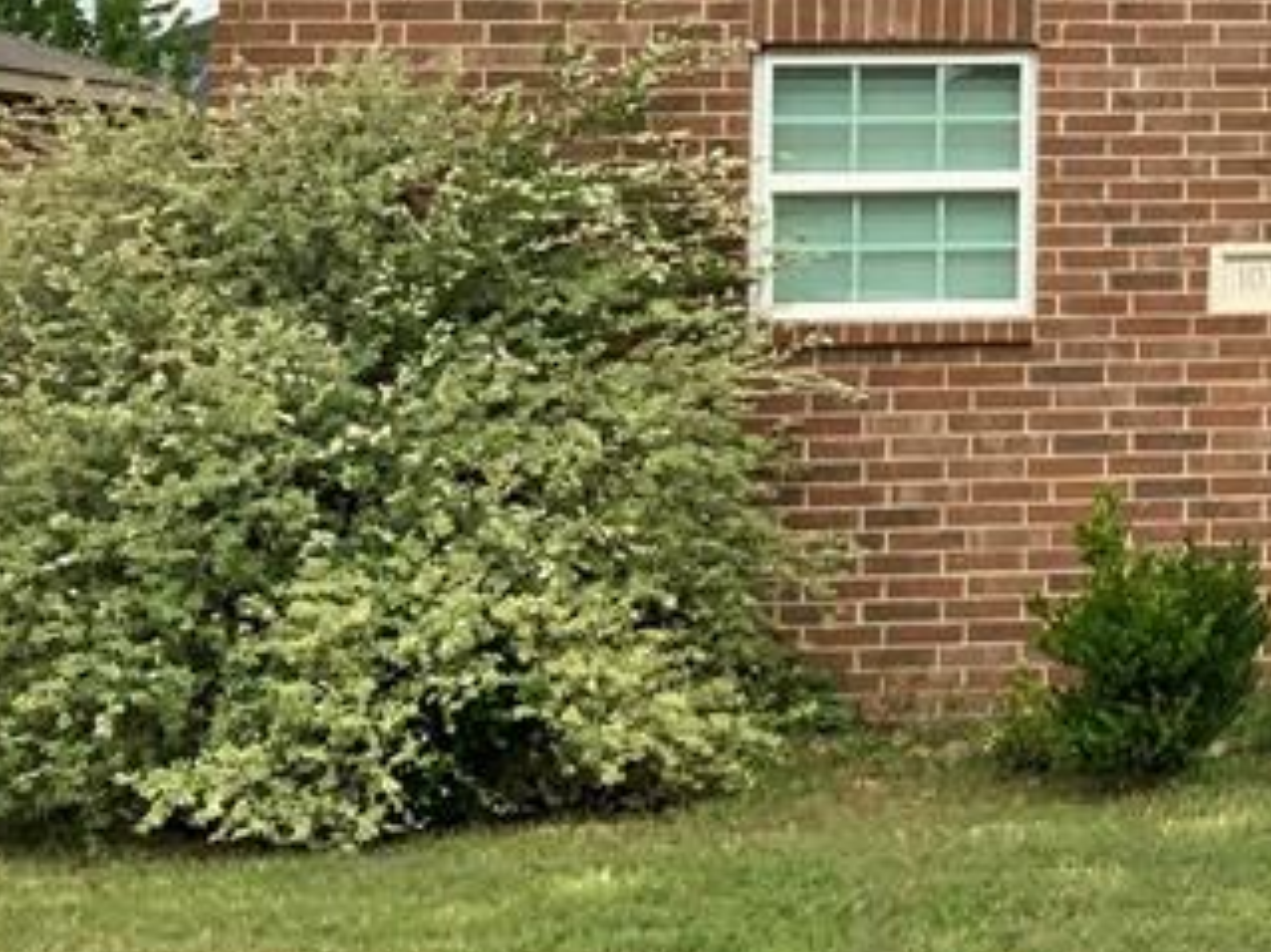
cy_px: -8
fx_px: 3413
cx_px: 1920
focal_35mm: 93
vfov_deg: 15.6
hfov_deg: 18.6
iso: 16
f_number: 1.8
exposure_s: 1/1912
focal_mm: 3
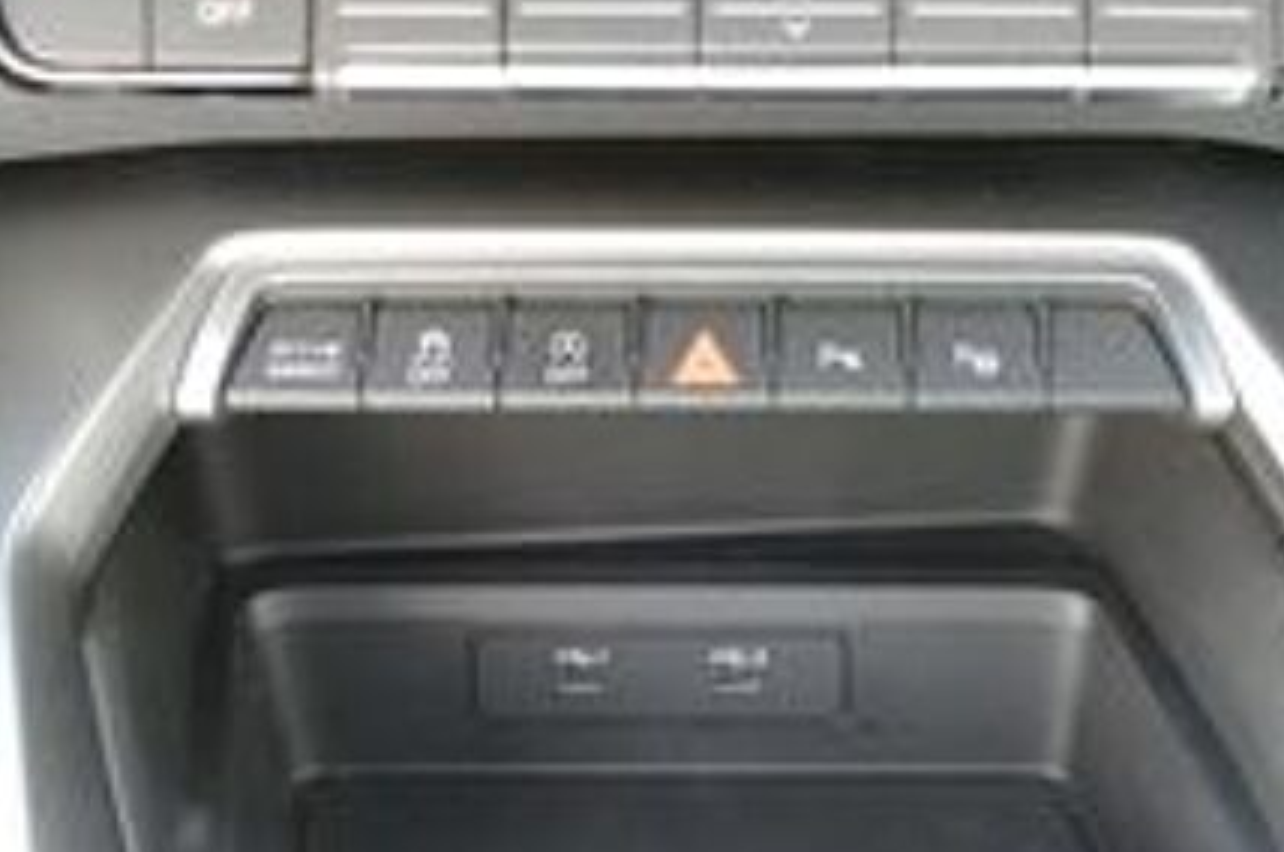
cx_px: 666
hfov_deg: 42.8
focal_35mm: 46
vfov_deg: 29.2
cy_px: 436
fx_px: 1638
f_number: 3.2
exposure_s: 1/80
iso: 1600
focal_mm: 15.02
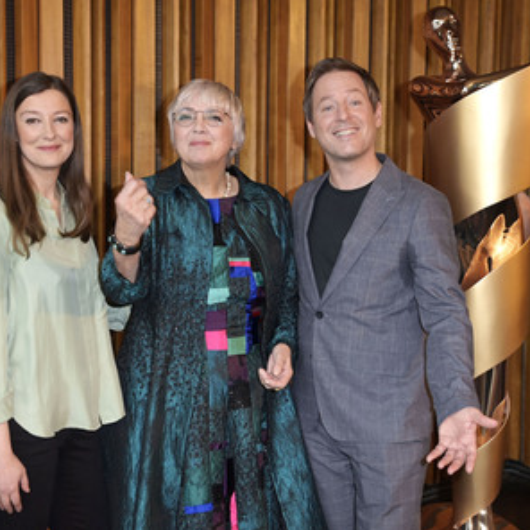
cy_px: 265
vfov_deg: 30.0
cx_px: 235
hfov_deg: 30.0
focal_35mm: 57
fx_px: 987
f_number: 4.5
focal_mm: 44
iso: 1000
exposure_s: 1/125
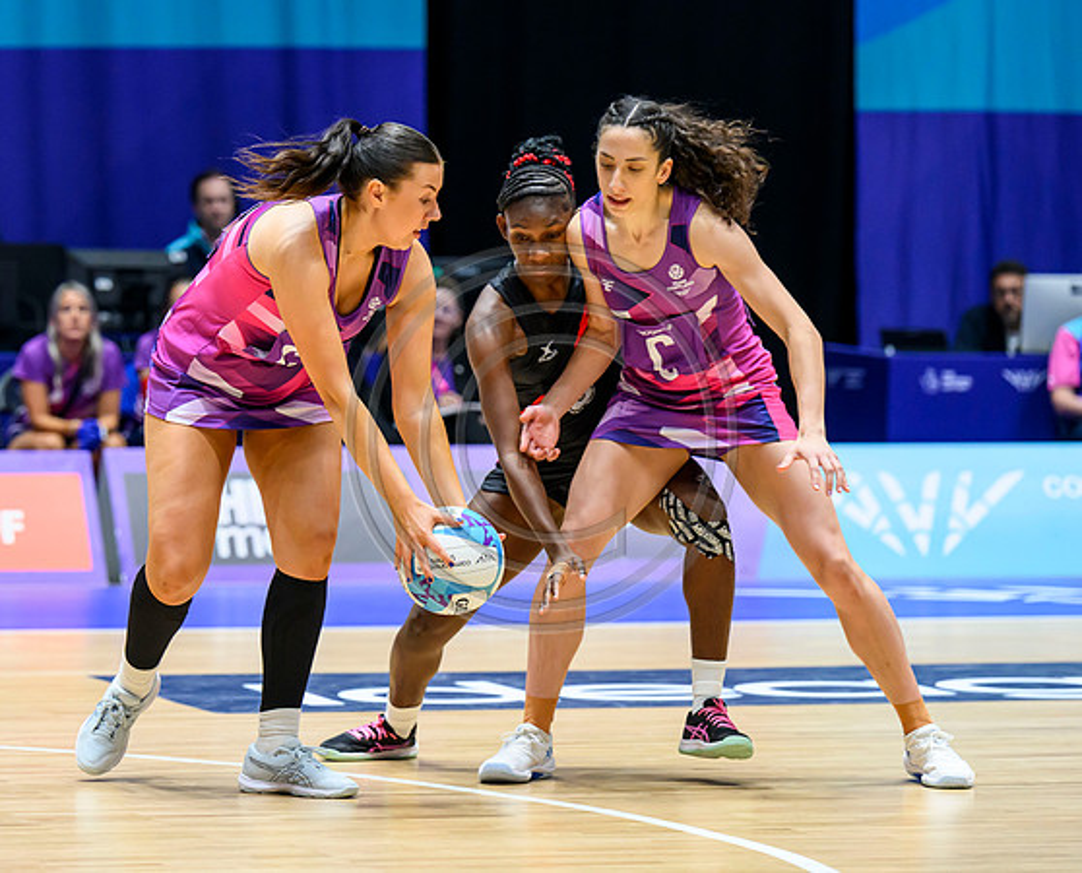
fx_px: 6528
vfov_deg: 7.6
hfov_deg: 9.5
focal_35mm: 203
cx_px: 311
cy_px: 358
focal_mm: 150
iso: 3200
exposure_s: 1/1600
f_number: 3.5
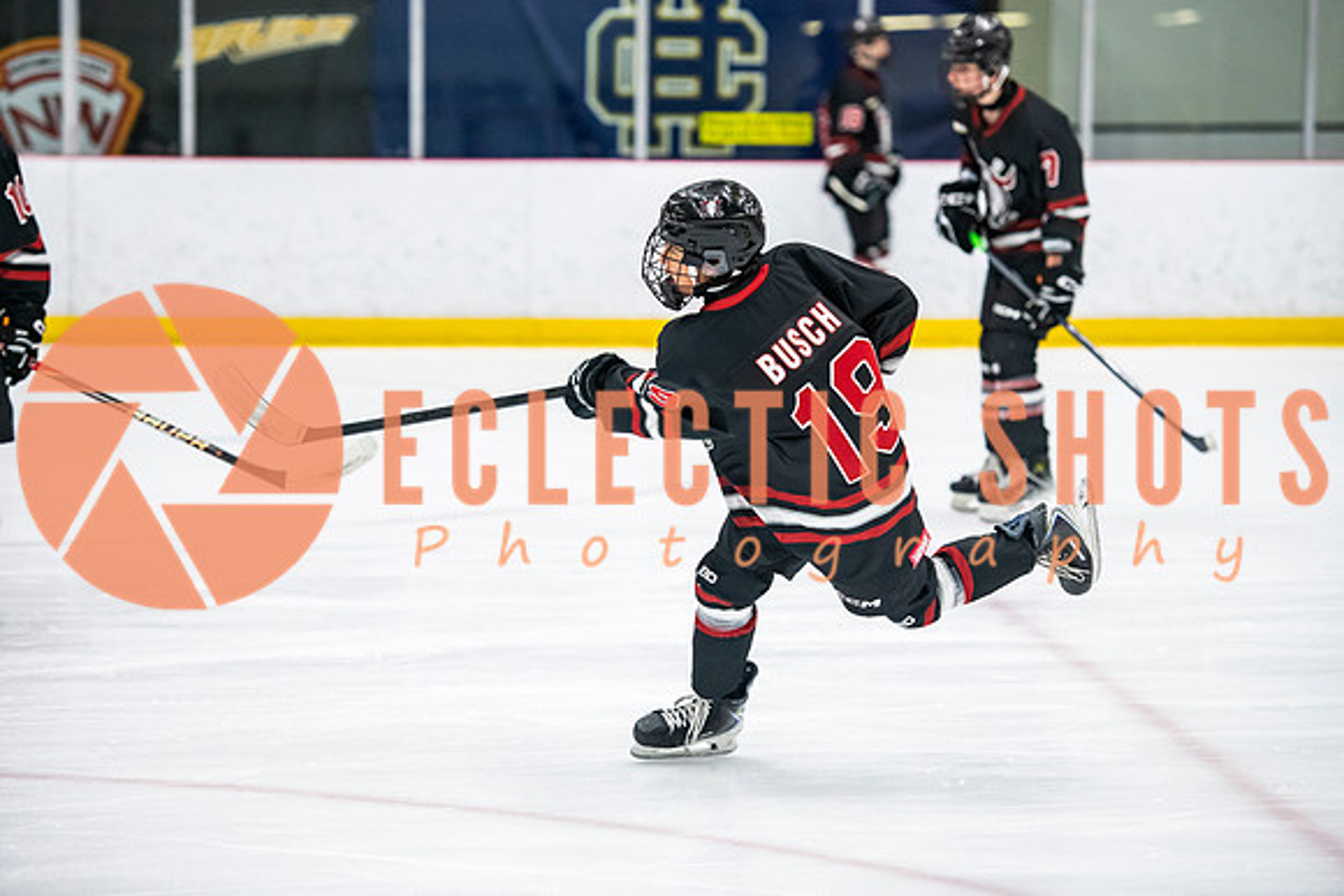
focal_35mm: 129
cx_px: 672
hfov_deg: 15.9
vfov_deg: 10.7
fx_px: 4799
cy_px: 448
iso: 2500
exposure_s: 1/800
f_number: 3.2
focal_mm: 125
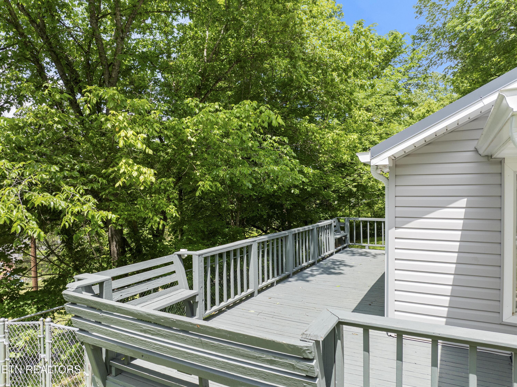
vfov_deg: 56.8
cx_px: 258
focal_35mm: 24
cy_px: 194
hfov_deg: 71.6
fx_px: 358
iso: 170
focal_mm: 12.29
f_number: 2.8
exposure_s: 1/120
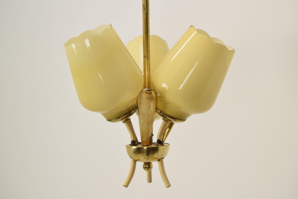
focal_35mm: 57
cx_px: 149
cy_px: 100
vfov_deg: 23.8
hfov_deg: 35.0
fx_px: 472
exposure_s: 1/250
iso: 1600
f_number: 8
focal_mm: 38
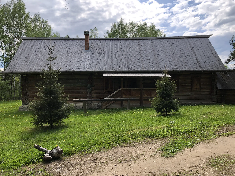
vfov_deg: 49.7
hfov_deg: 63.4
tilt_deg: +0.3
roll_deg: +0.0
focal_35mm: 28
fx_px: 190
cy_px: 88
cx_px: 118
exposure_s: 1/838
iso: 20
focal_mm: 4
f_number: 1.8
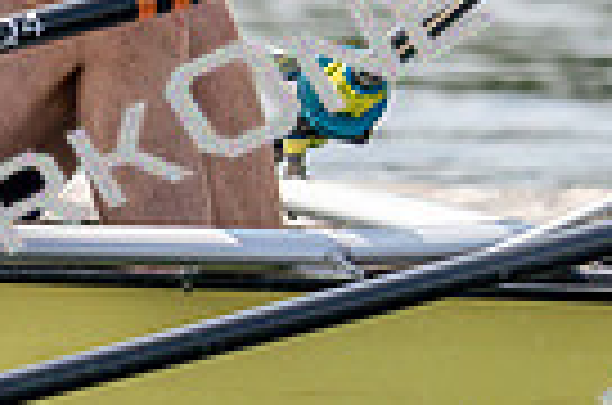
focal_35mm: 1296
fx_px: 21981
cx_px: 360
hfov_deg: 1.6
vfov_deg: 1.1
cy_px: -65
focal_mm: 303
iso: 250
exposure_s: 1/1600
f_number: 6.3
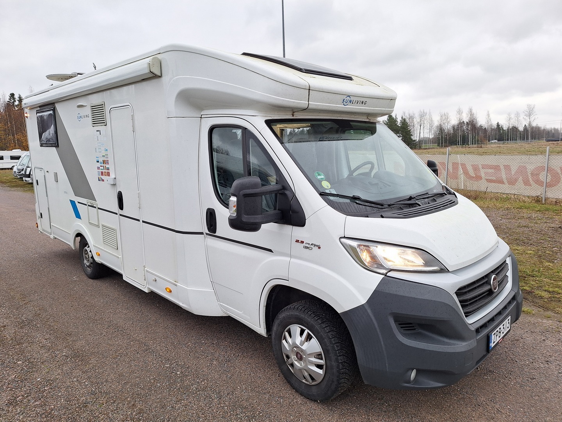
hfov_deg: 73.9
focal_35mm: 23
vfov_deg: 58.9
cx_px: 281
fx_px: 373
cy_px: 211
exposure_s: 1/100
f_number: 1.8
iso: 50
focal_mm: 5.54
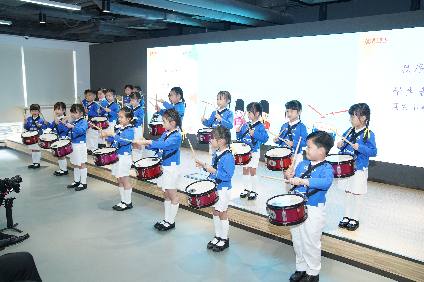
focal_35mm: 32
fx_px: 377
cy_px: 141
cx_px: 212
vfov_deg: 41.1
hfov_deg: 58.7
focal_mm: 32
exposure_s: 1/200
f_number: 3.5
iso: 2500
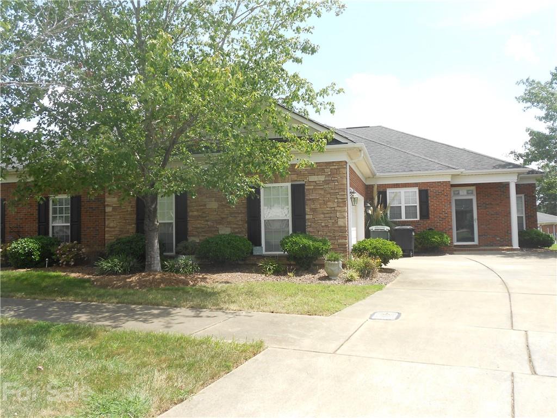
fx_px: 467
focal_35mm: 29
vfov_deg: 48.2
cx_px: 278
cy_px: 209
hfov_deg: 61.7
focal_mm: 5.1
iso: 80
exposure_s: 1/500
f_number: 3.4
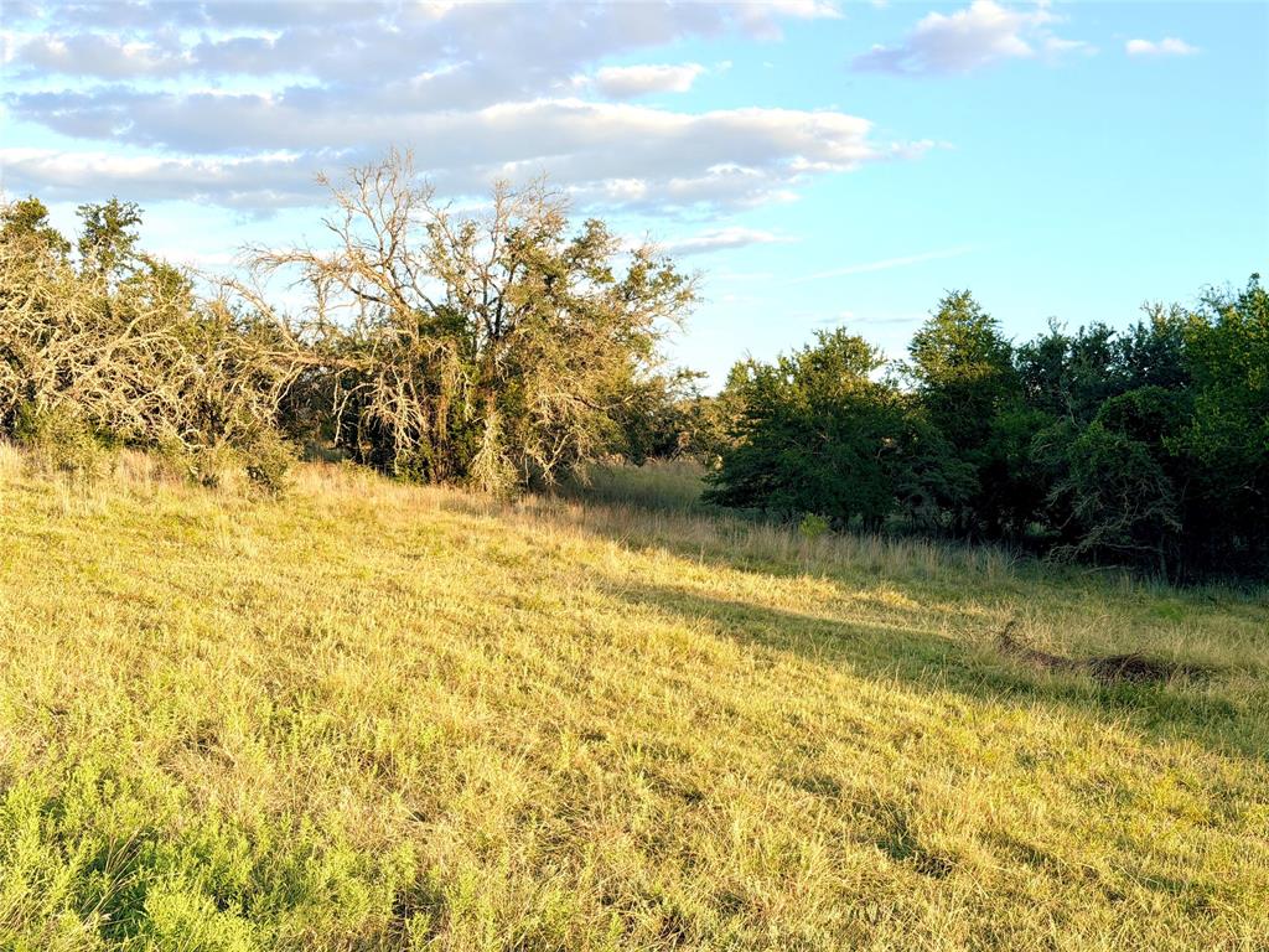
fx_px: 1760
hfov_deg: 39.7
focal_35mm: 48
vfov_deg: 30.3
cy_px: 476
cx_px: 634
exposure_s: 1/1715
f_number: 1.78
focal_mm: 6.76
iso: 64
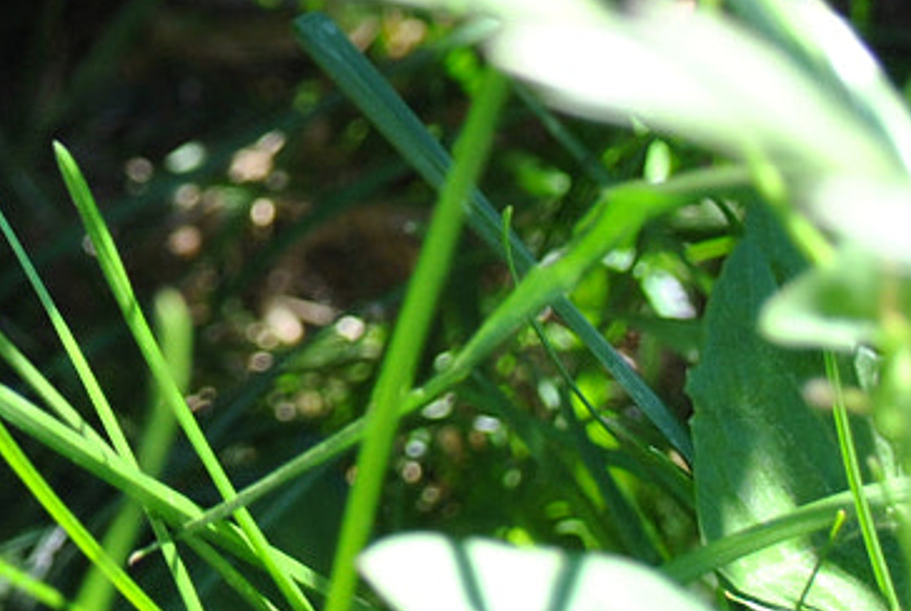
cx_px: -606
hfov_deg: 9.4
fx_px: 5348
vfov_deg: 6.3
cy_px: -657
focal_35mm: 211
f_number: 5.6
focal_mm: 32
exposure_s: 1/125
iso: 180
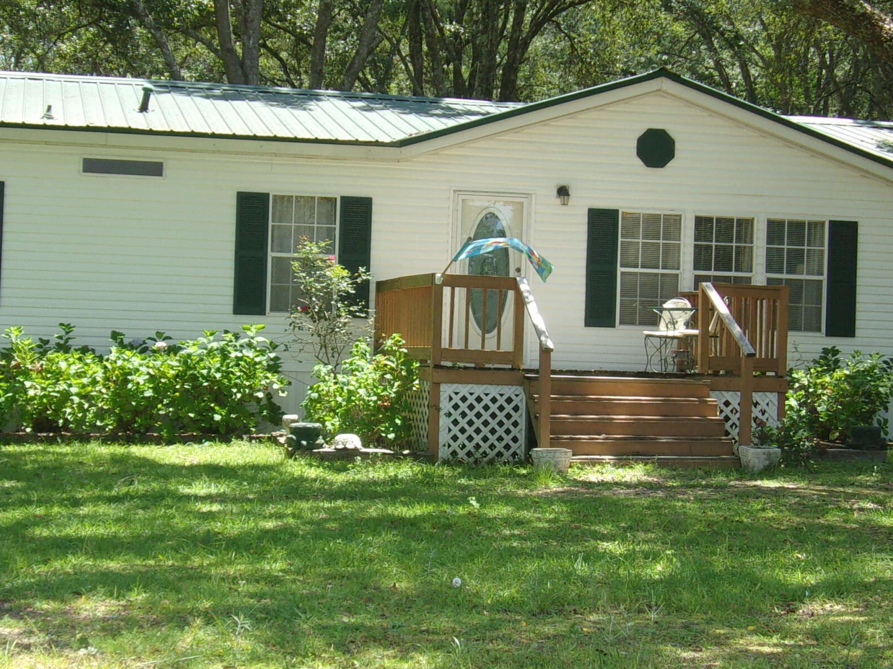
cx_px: 452
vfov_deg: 18.7
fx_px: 2038
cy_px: 307
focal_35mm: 79
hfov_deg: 24.7
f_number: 3.7
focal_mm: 7.6
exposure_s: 1/210
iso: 80
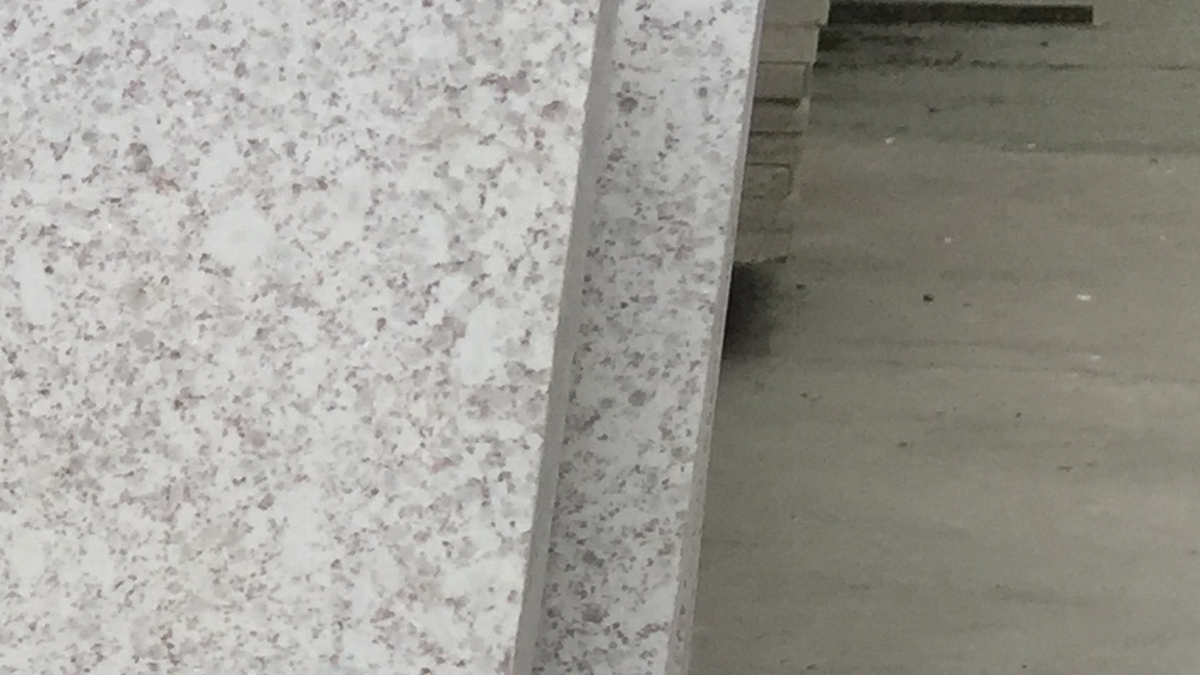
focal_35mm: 121
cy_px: 1178
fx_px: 3850
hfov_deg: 15.8
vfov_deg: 9.6
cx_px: -776
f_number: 2.2
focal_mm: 4.15
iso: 32
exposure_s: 1/421
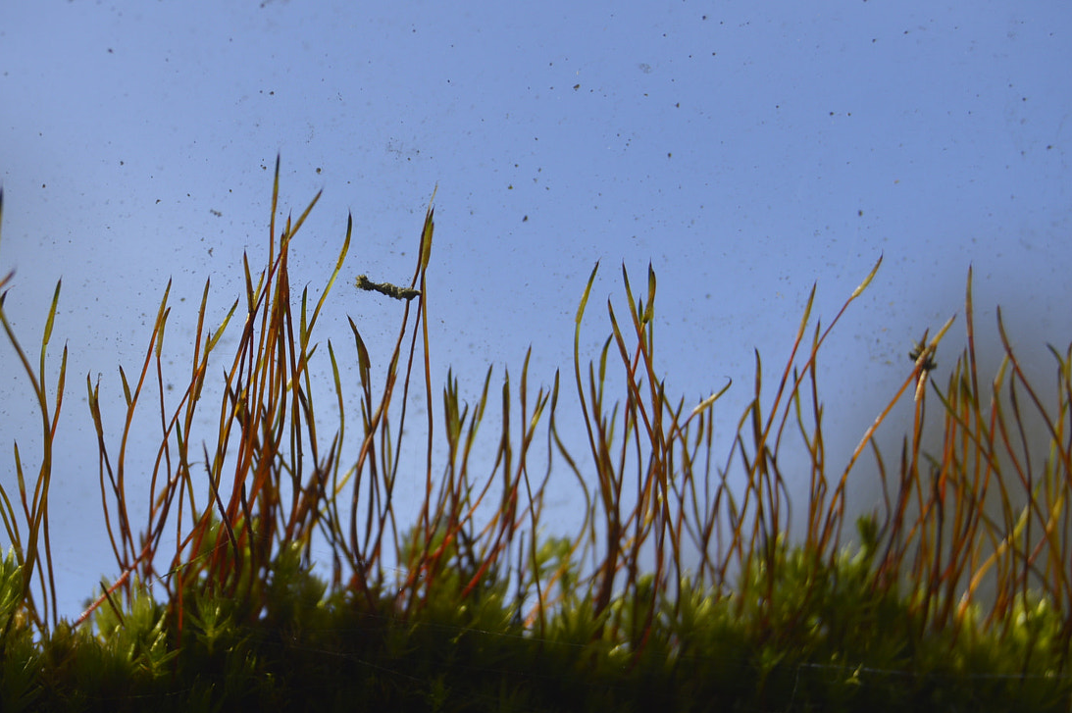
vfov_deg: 11.3
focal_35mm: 121
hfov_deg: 16.9
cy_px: 310
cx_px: 288
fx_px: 3592
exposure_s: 1/250
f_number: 8
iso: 100
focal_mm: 55
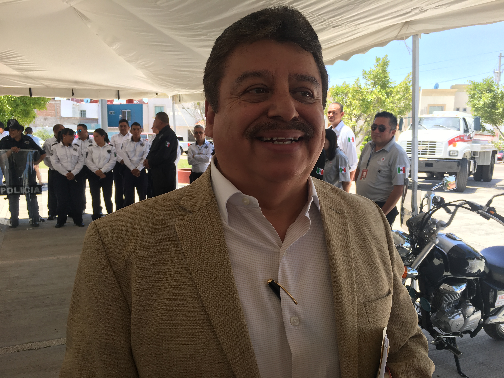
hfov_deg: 61.7
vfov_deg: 48.2
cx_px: 252
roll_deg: -2.1
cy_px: 189
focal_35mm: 29
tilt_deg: -6.7
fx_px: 422
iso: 25
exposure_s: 1/269
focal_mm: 4.15
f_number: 2.2
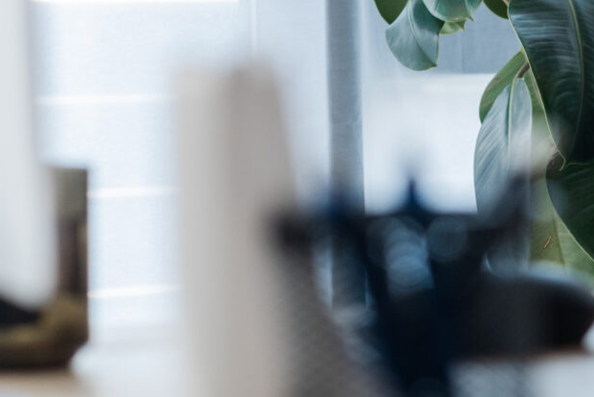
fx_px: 3401
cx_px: 1127
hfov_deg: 9.4
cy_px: 21
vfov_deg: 6.7
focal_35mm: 206
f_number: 3.5
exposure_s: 1/200
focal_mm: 50
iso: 400
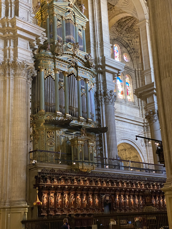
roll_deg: +1.9
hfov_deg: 28.0
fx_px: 345
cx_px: 86
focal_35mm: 52
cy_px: 114
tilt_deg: +17.2
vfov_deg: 36.8
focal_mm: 6
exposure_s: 1/25
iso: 640
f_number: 2
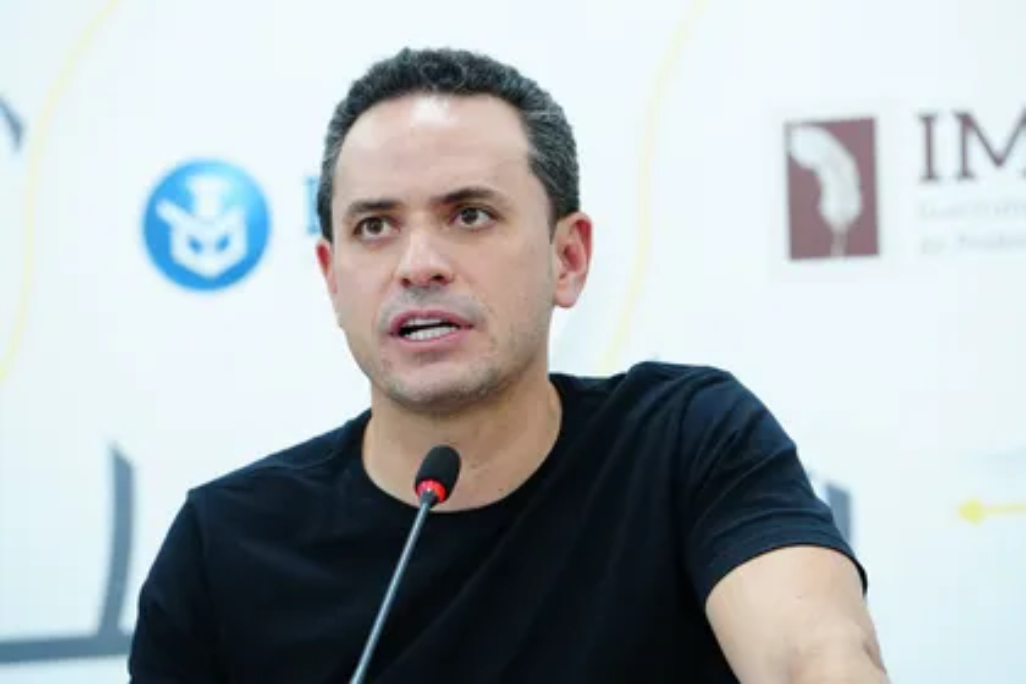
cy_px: 342
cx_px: 513
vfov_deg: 6.9
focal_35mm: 200
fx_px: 5700
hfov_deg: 10.3
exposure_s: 1/250
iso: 4000
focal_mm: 200
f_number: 5
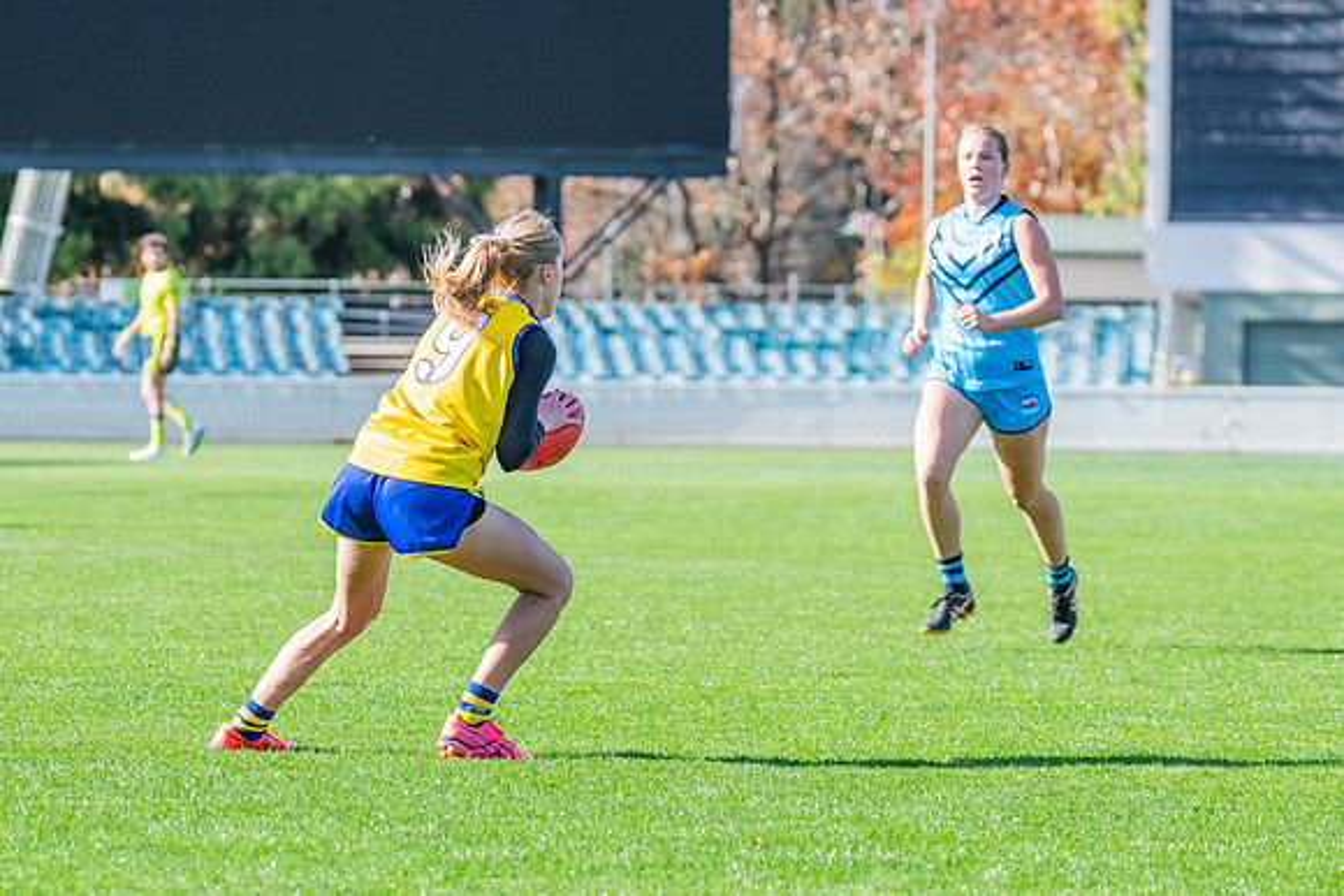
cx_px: 468
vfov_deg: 5.2
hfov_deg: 7.7
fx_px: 9948
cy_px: 448
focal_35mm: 266
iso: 800
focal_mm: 190
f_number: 6.3
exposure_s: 1/1250
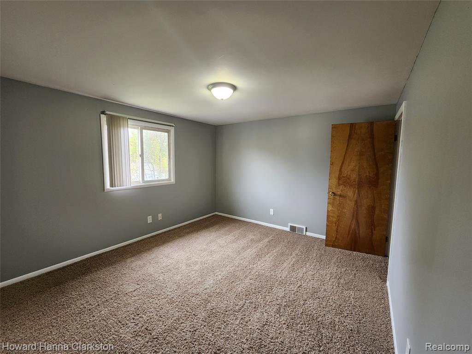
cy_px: 177
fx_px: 177
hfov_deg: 106.2
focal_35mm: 13
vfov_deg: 89.9
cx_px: 236
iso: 250
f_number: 2.2
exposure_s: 1/60
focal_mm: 2.2
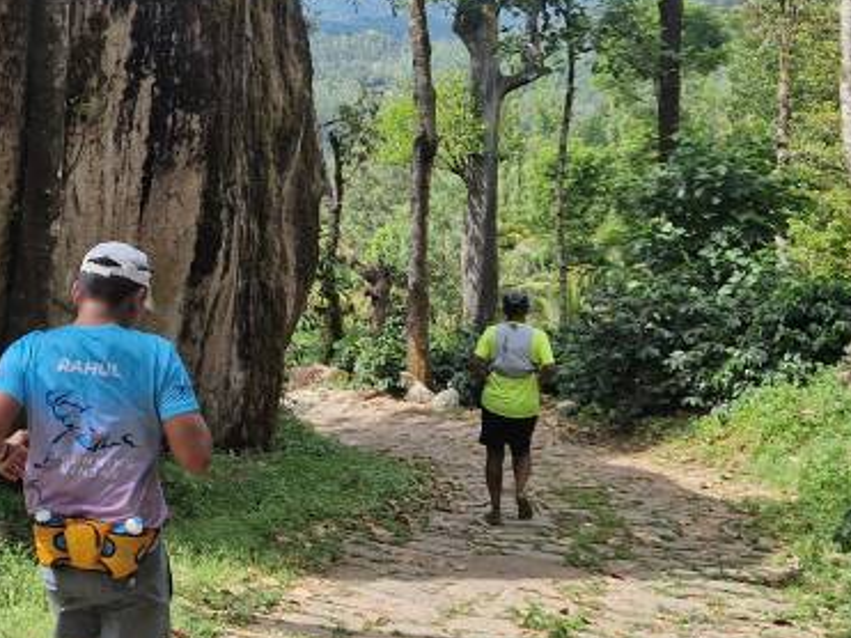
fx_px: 1524
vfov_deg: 23.5
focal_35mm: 62
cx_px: 0
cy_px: 204
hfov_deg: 29.2
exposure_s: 1/1020
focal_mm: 5.4
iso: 50
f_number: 1.8
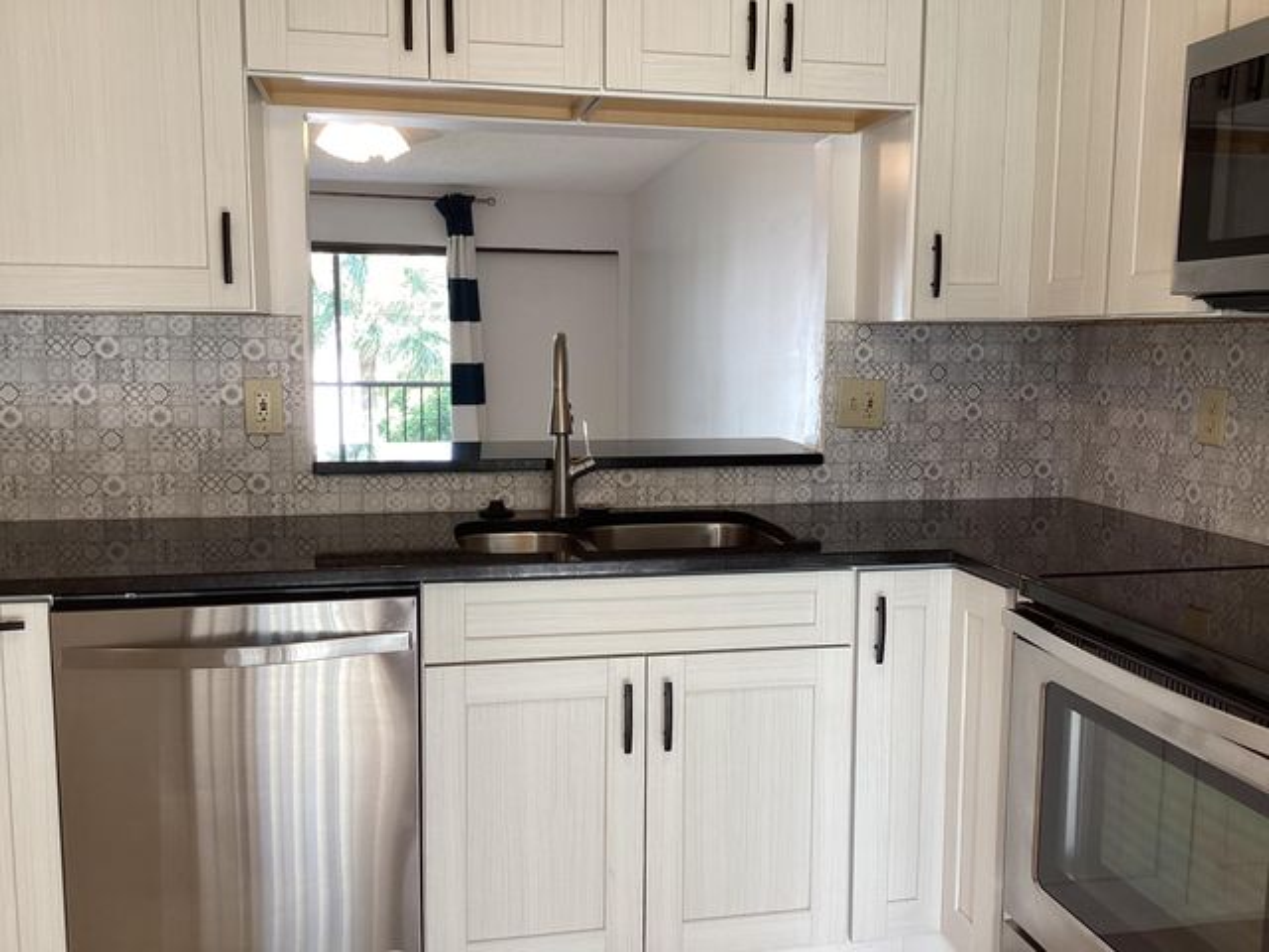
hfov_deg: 58.4
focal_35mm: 31
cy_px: 476
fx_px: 1136
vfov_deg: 45.4
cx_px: 634
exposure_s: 1/60
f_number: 2.4
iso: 64
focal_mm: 3.3
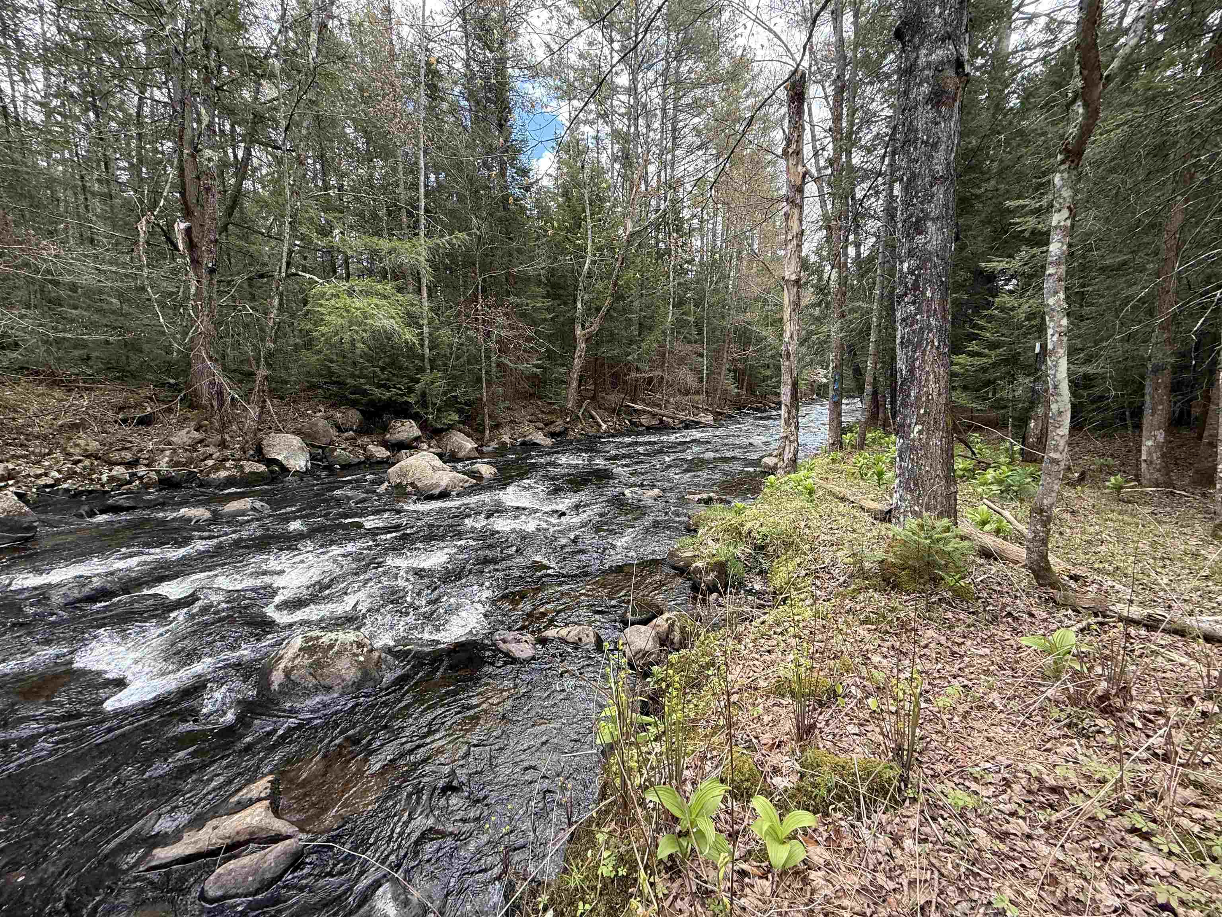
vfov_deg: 85.7
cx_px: 611
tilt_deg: -7.8
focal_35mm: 14
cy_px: 458
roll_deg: +1.6
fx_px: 494
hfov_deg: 102.1
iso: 50
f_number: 2.2
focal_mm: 2.22
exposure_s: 1/152
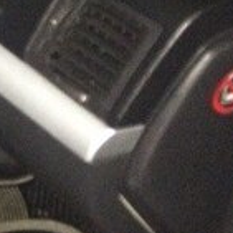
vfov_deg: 14.5
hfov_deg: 12.0
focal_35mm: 120
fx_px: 914
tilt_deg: -34.6
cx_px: -307
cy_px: 85
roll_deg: +4.5
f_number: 2.2
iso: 1000
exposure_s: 1/17
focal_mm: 4.15
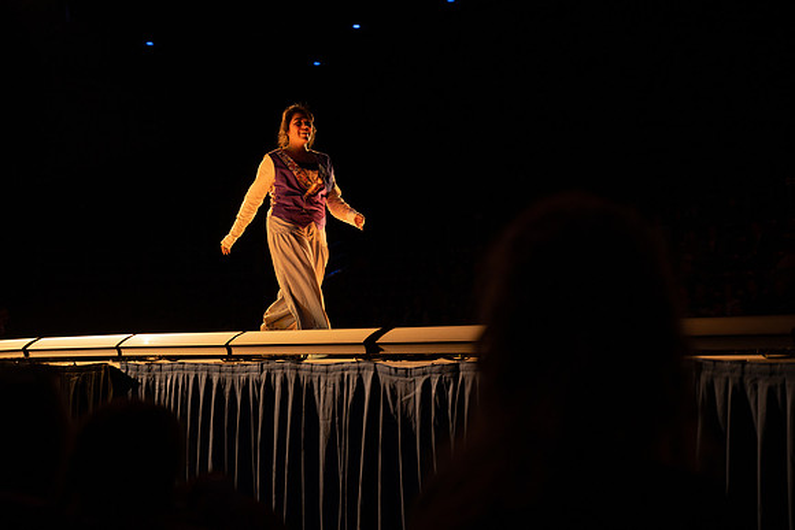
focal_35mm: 72
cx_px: 398
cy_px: 265
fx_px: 1591
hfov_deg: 28.1
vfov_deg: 18.9
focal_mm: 70
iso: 1000
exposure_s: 1/320
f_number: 4
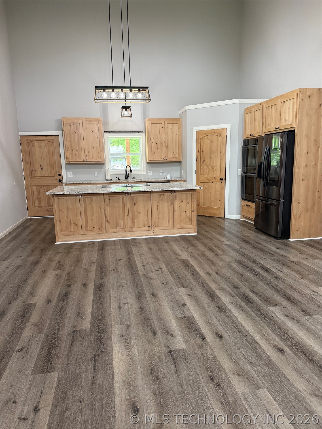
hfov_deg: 56.8
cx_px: 161
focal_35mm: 24
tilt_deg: -11.2
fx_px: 298
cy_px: 214
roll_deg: +0.9
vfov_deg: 71.6
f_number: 1.78
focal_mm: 6.76
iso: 250
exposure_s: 1/120
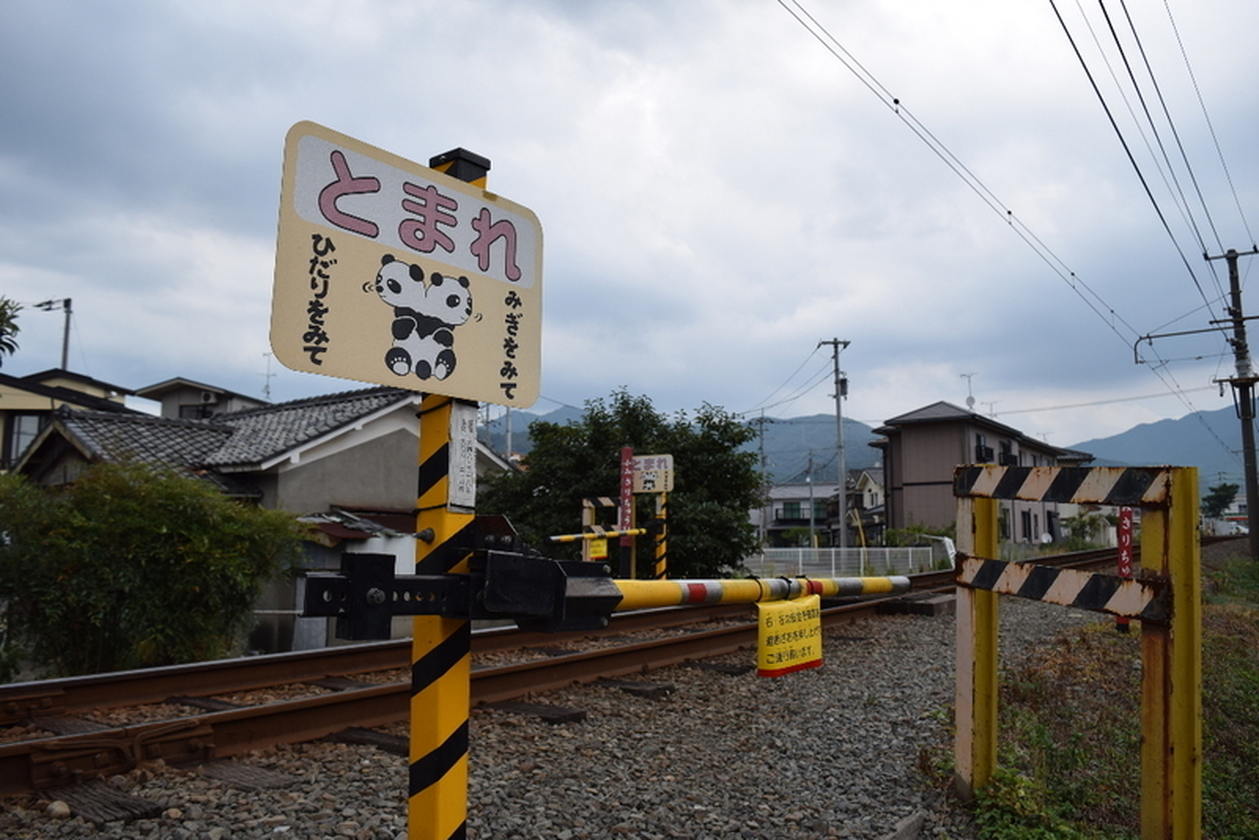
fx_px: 945
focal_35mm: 27
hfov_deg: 67.4
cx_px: 630
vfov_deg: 48.0
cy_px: 420
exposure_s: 1/400
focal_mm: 18
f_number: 5.6
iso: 100
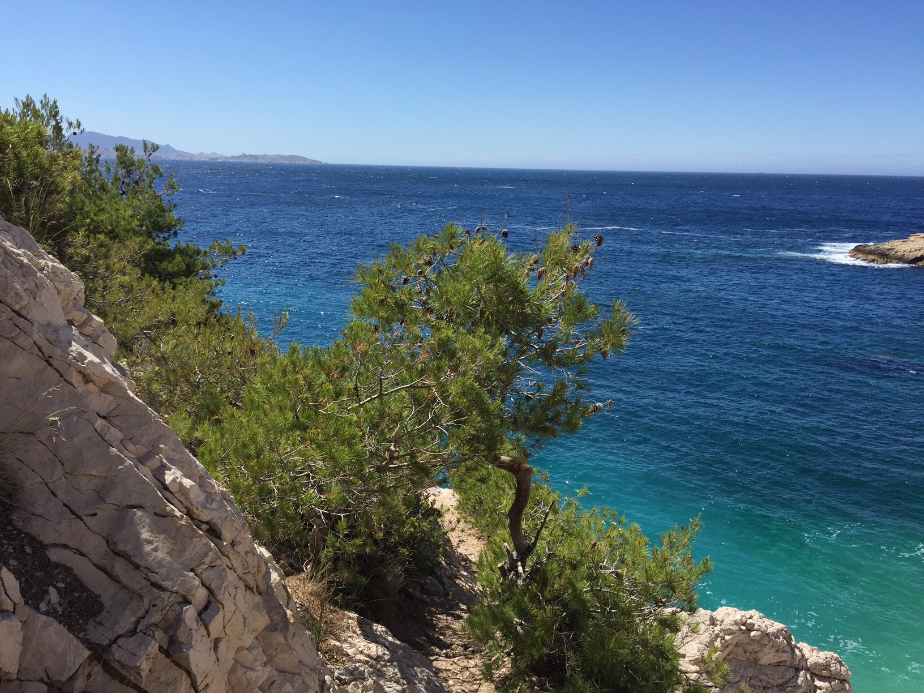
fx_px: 774
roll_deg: -1.9
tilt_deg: -13.1
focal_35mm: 29
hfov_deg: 61.7
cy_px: 346
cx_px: 462
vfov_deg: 48.2
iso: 32
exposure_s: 1/2475
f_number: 2.2
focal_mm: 4.15
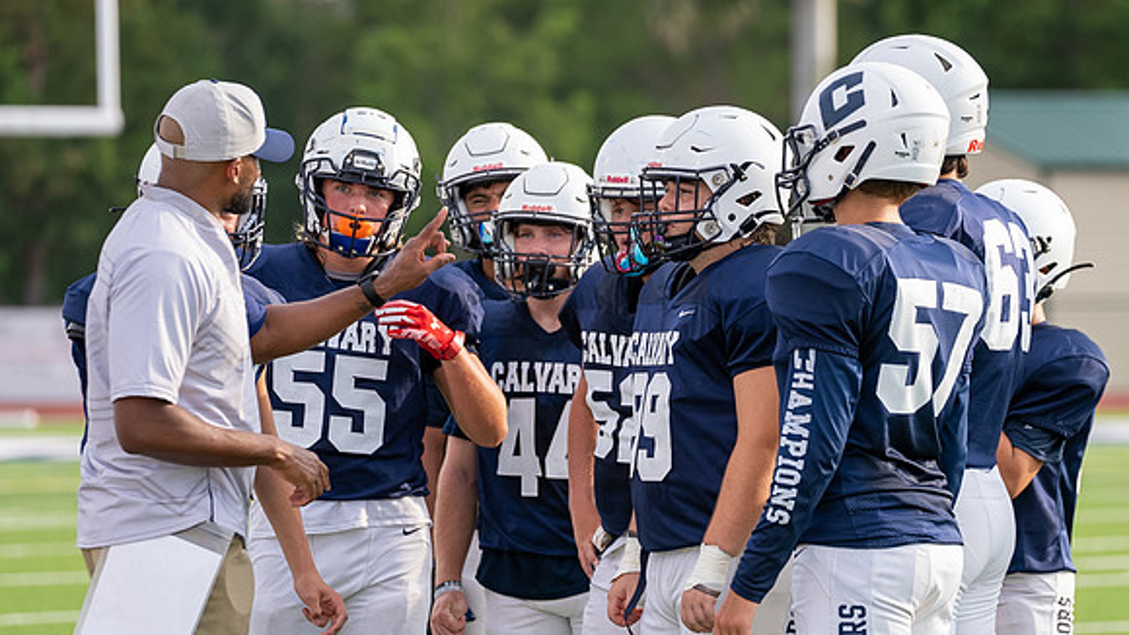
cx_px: 700
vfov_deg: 4.0
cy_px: 334
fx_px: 9016
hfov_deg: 7.2
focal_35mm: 301
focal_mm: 200
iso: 400
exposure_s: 1/1000
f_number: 4
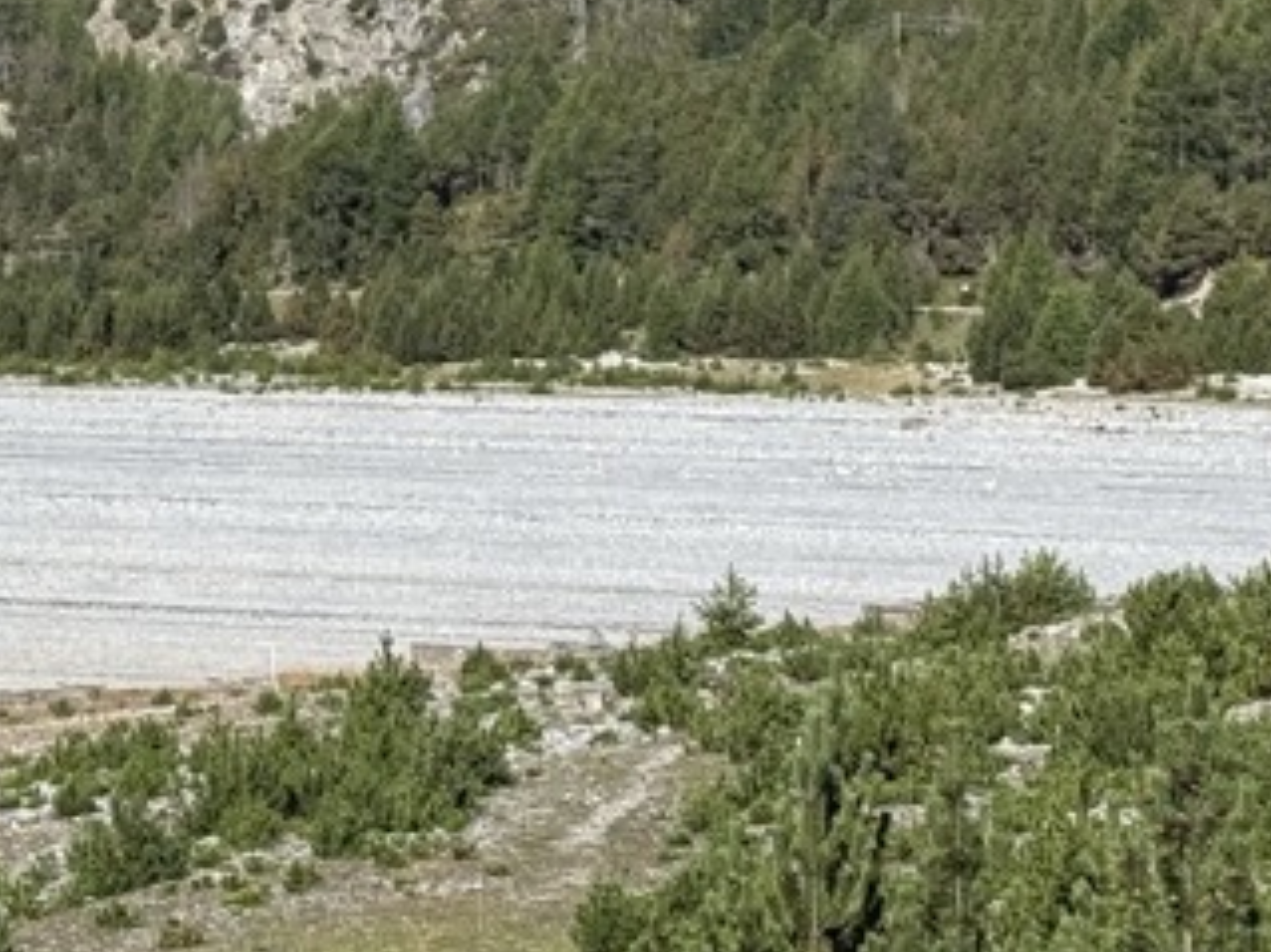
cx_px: 52
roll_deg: -1.2
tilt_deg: +5.5
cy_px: -319
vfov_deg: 9.4
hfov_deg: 12.7
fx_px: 5652
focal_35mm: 154
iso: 64
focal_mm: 6.76
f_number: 1.78
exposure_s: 1/4098
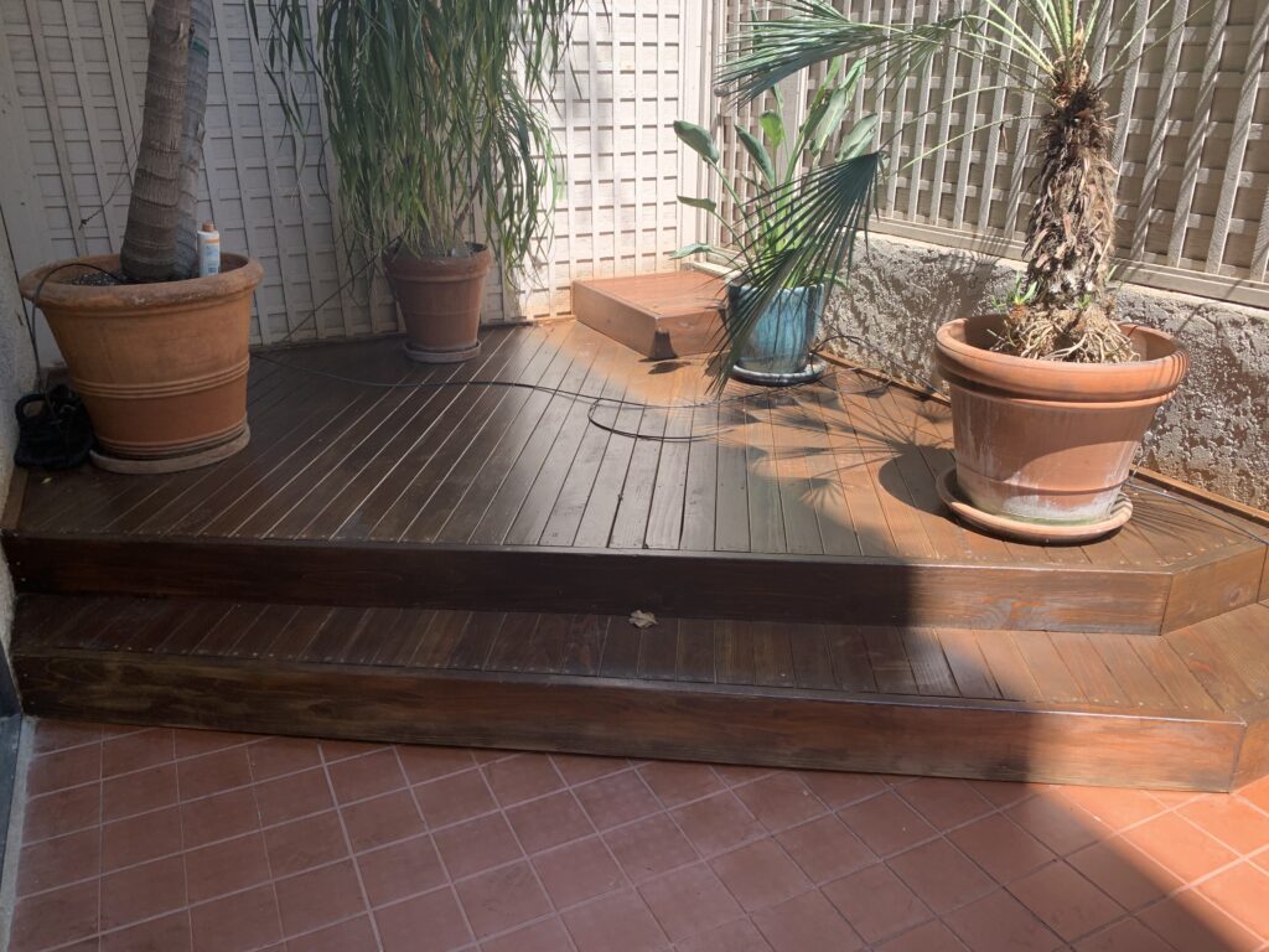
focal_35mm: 26
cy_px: 476
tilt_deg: -24.5
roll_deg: +0.6
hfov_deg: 67.3
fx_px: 953
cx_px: 634
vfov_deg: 53.1
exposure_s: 1/242
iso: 25
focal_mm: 4.25
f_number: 1.8
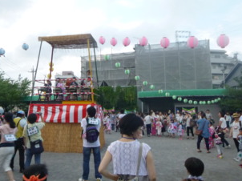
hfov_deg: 61.6
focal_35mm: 29
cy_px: 91
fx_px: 203
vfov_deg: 48.2
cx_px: 109
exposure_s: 1/40
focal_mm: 4.5
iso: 400
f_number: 3.9
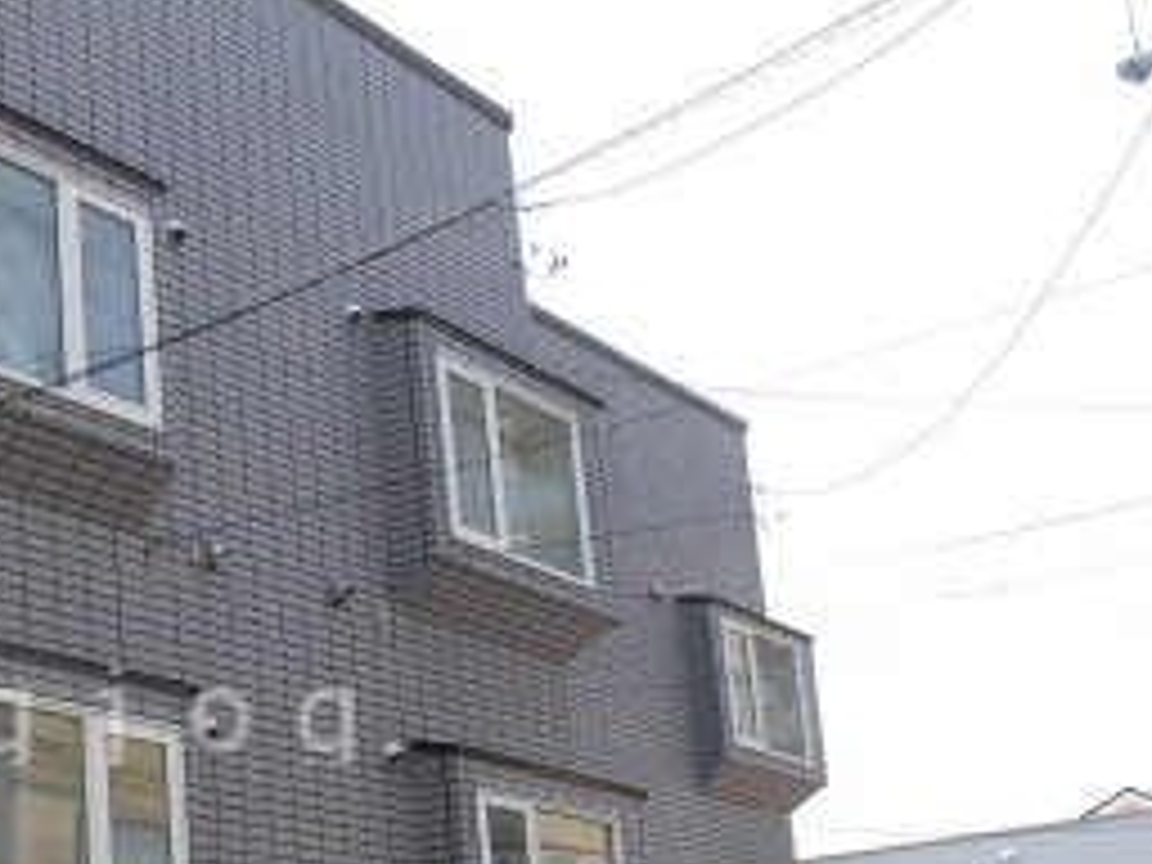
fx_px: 1997
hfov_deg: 30.5
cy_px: 711
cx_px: 72
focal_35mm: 60
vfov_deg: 24.0
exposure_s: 1/800
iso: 100
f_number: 3.1
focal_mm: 4.3
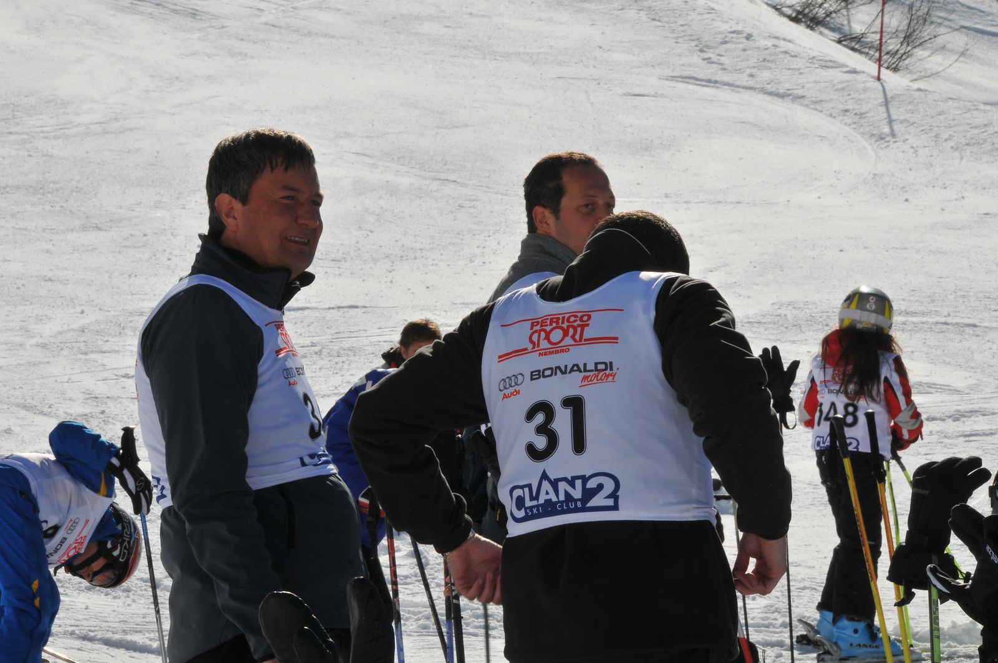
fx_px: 4361
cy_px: 332
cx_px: 499
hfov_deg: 13.1
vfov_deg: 8.7
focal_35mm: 158
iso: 200
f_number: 25
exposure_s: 1/160
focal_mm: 105
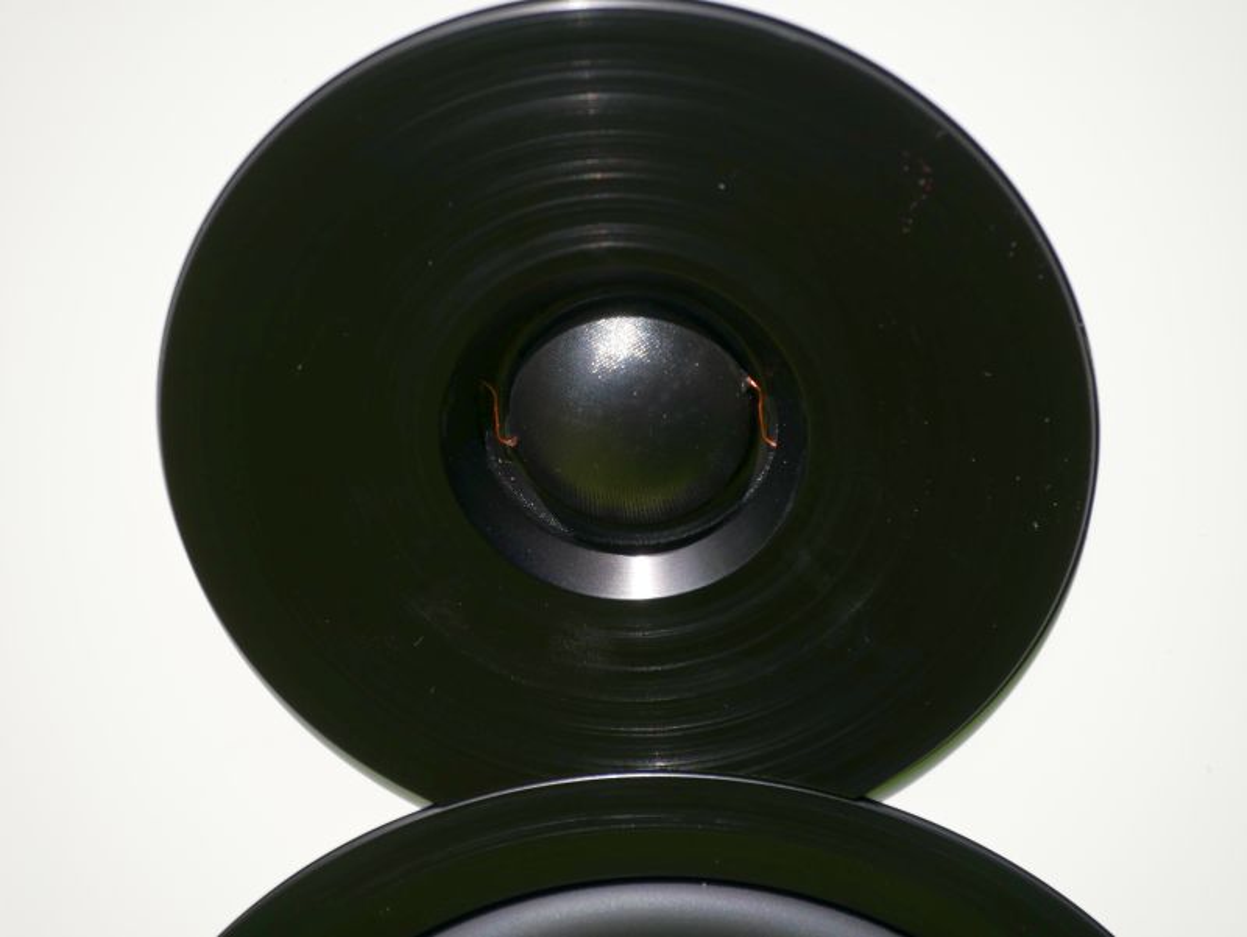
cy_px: 468
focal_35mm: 280
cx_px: 624
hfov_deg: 7.1
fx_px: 10093
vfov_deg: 5.3
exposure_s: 1/400
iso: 200
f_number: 5.6
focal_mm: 140
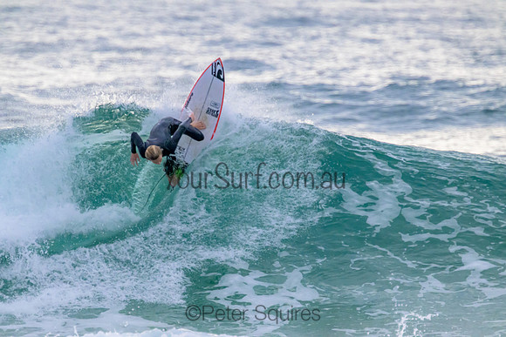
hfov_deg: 2.6
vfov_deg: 1.7
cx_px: 253
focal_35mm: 800
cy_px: 168
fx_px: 11247
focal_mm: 800
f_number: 11
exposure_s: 1/2000
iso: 6400
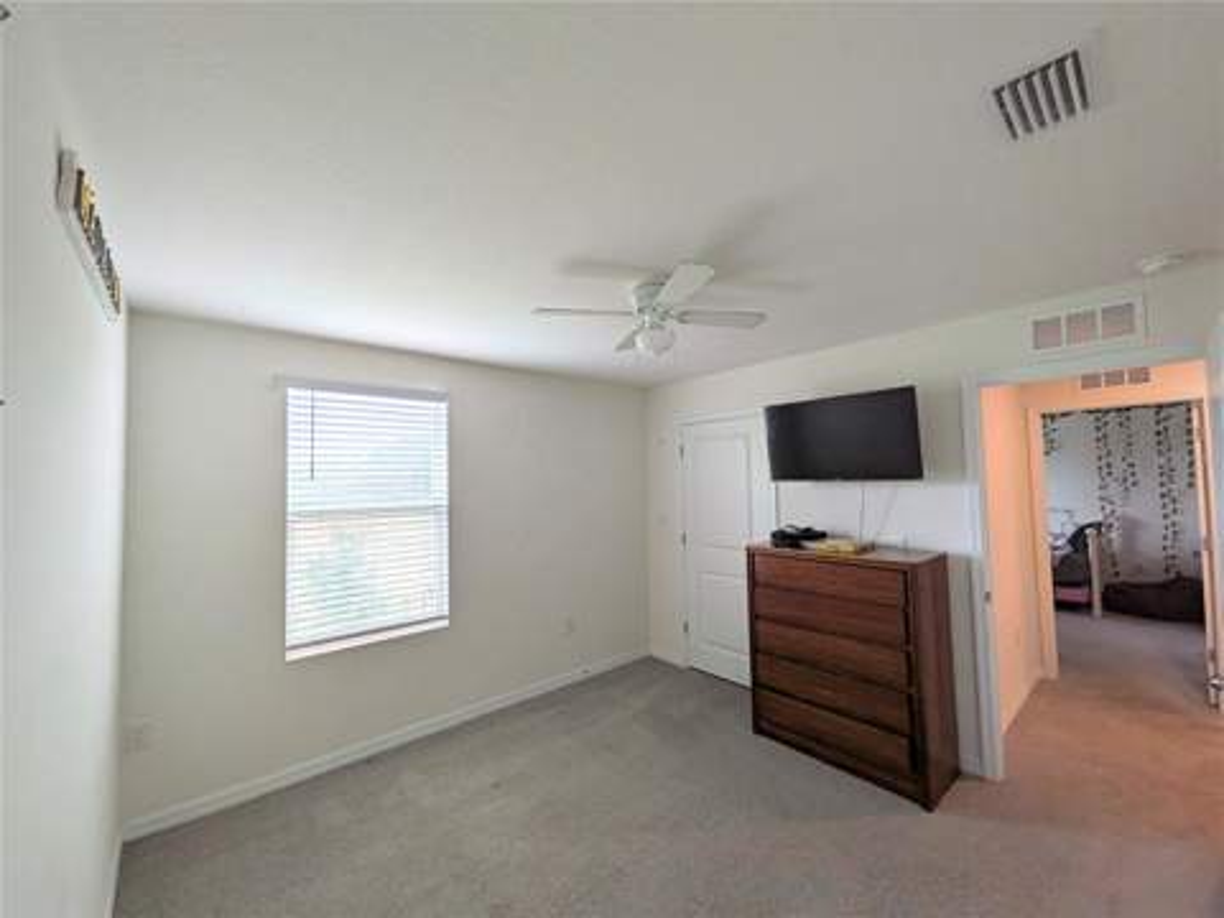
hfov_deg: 102.1
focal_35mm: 14
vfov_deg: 85.7
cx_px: 612
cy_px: 459
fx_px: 495
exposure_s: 1/120
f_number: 2.2
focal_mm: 1.85
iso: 45
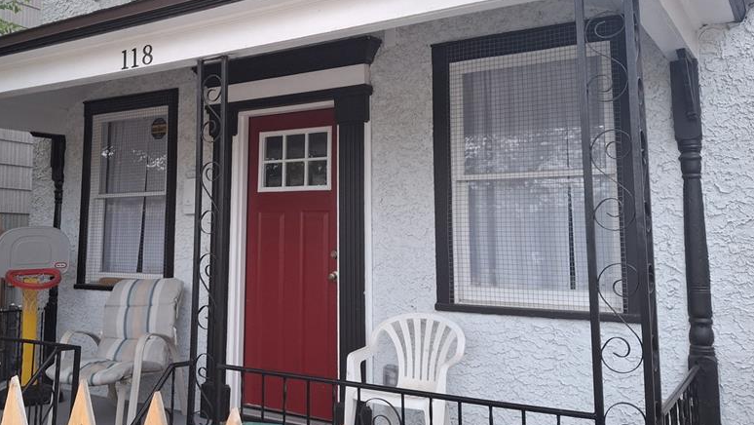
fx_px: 720
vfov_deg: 32.7
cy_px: 165
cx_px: 278
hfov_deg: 54.6
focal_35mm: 36
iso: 320
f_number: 1.8
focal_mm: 4.69
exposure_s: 1/60
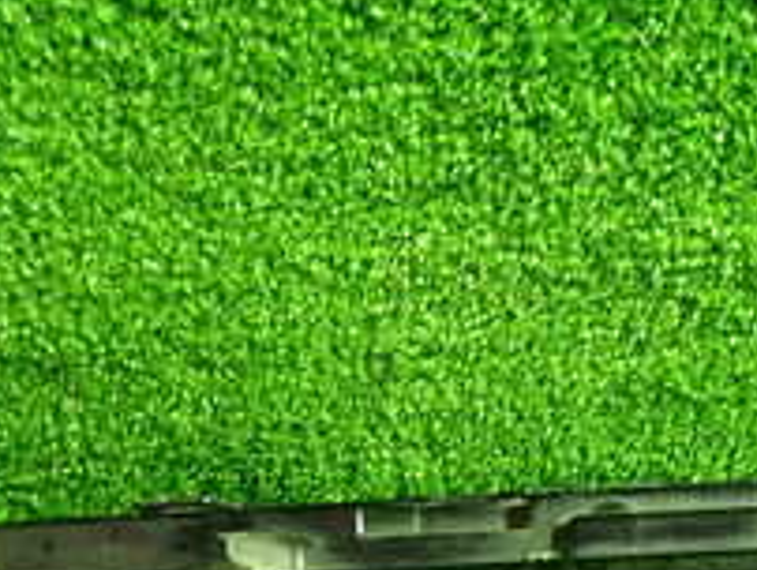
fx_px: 1949
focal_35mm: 89
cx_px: 712
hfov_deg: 21.4
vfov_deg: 16.0
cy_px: 686
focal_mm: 5.4
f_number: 2.3
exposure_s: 1/30
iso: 500
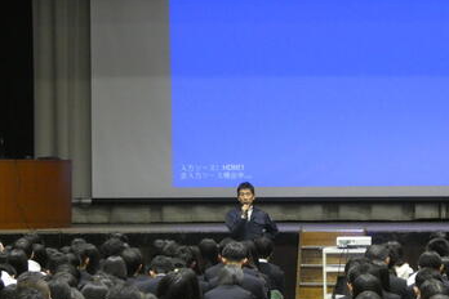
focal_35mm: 196
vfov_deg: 7.0
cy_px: 169
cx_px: 254
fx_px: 2444
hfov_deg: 10.5
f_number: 5.4
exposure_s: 1/40
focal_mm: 29.5
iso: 1600
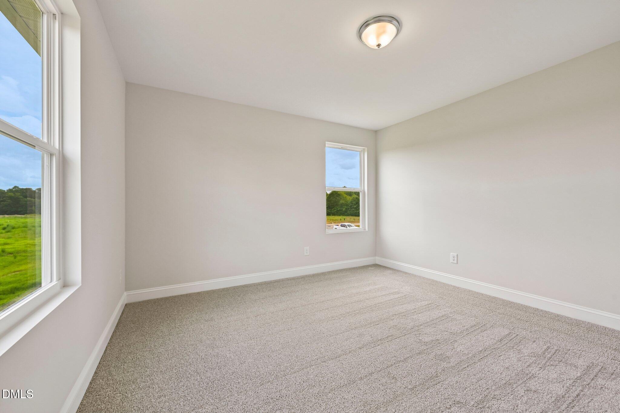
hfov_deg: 104.3
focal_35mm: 14
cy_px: 206
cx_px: 310
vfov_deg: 81.2
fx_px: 241
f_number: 8
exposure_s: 1/50
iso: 100
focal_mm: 14
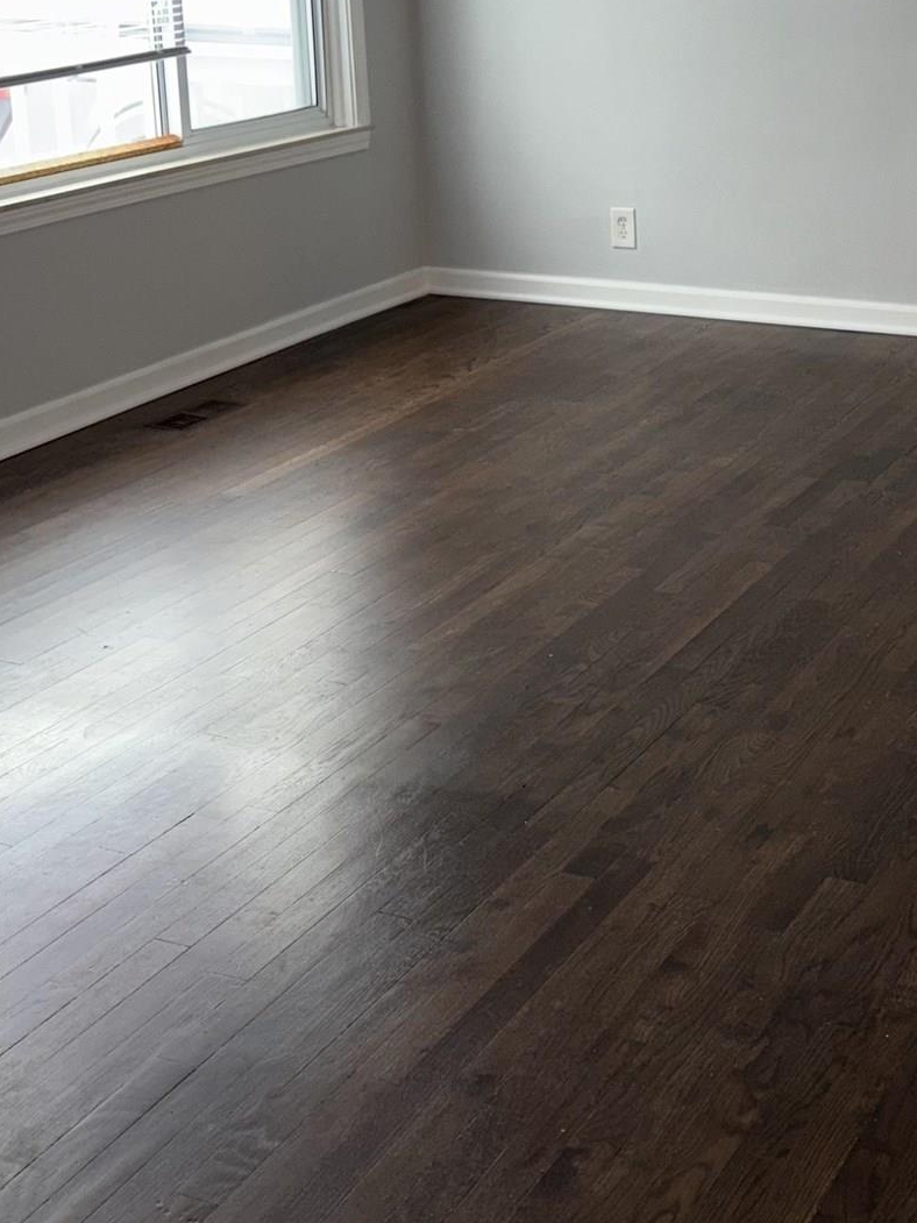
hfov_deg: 25.3
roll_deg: +0.1
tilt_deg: -13.0
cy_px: 320
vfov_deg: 33.2
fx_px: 2014
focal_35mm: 57
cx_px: 720
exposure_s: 1/15
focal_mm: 5.96
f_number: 1.6
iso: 100
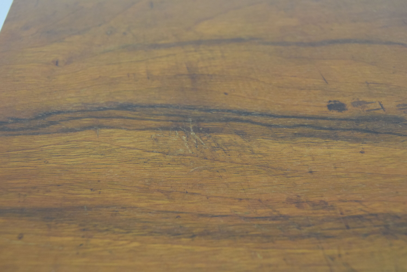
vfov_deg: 31.9
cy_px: 136
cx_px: 204
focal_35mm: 42
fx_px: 475
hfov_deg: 46.4
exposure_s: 1/125
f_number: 5.6
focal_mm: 28
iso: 1600
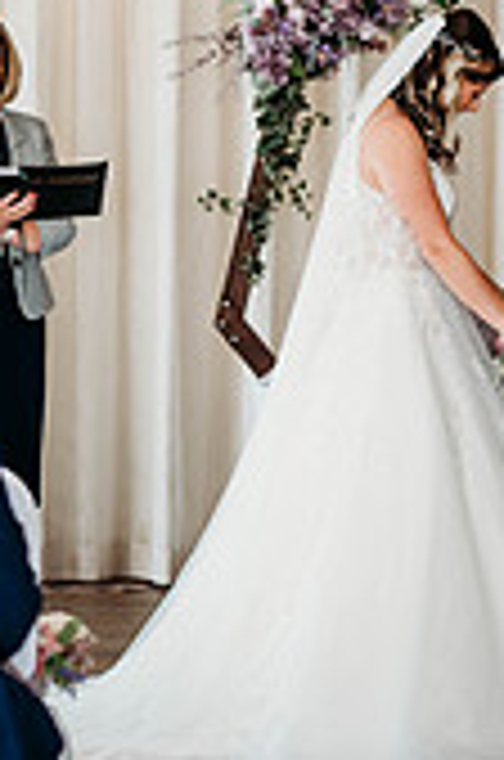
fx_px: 4786
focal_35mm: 227
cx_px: 506
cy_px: 225
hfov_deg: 6.0
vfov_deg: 9.1
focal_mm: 85
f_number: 2
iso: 250
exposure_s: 1/200
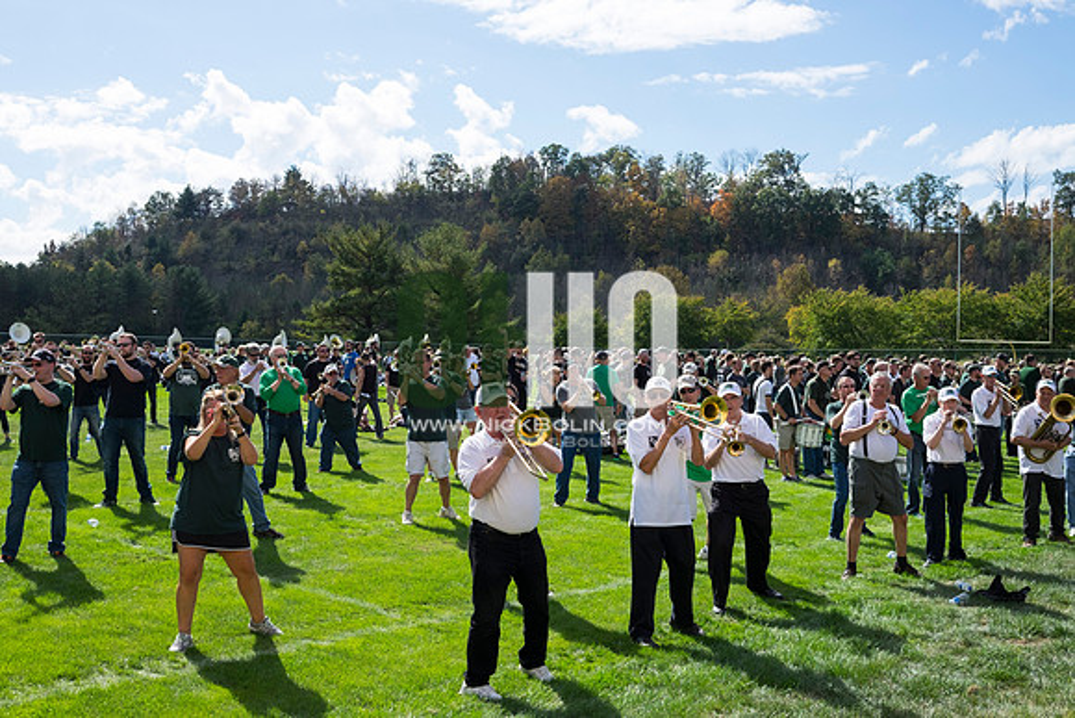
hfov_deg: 47.4
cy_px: 359
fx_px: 1225
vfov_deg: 32.6
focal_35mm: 41
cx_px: 538
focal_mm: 27
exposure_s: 1/400
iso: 200
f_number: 7.1
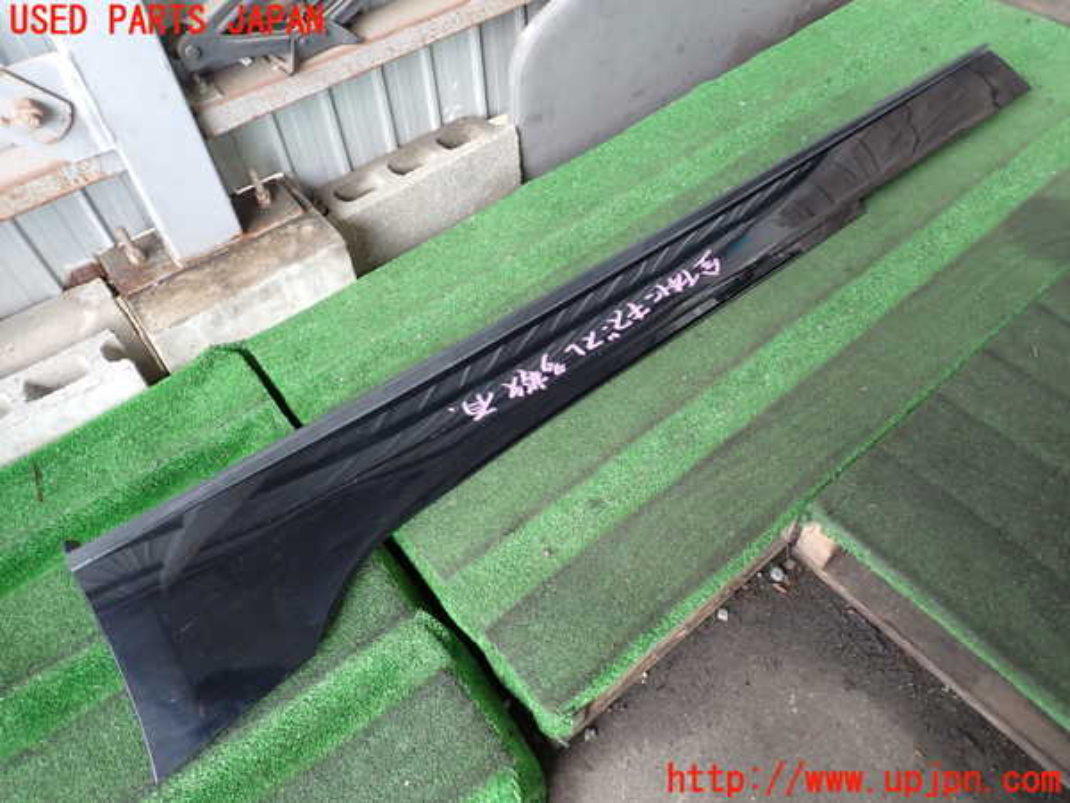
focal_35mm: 25
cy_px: 402
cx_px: 535
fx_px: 773
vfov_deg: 54.9
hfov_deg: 69.4
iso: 200
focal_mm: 4.5
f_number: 2.8
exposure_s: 1/50
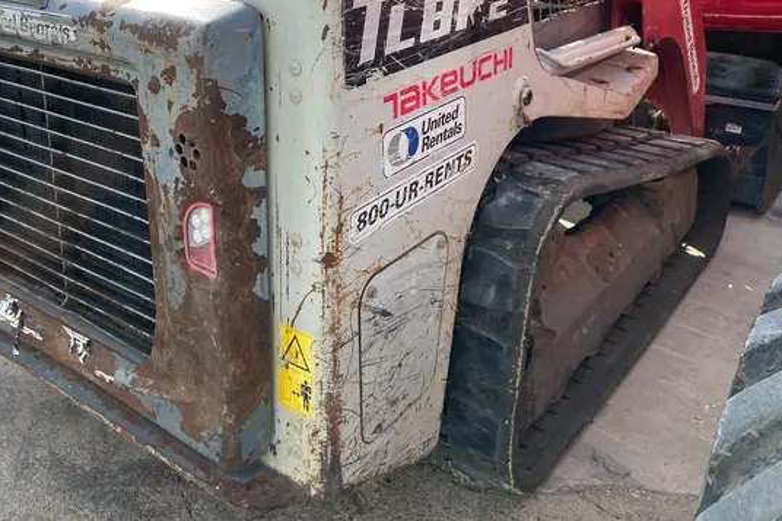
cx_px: 388
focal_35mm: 37
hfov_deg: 51.9
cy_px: 43
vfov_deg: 33.8
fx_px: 803
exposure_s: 1/1795
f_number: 1.6
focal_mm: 4.2
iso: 32
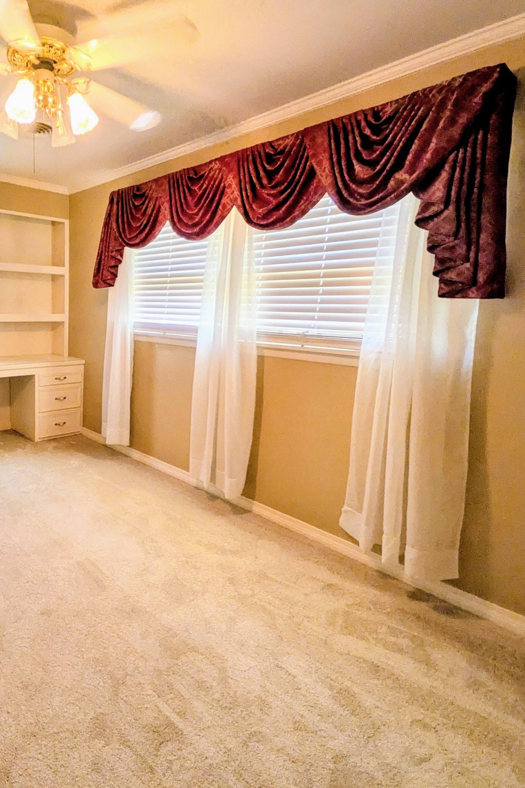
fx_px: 437
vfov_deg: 84.0
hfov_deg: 56.8
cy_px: 383
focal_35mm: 20
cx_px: 95
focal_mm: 1.85
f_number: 2.2
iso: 337
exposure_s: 1/120
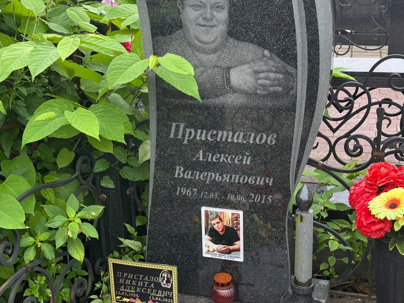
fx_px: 607
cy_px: 152
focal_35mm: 52
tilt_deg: -21.9
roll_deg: -2.9
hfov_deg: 36.8
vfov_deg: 28.0
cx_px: 202
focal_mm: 5.96
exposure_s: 1/149
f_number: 1.6
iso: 25
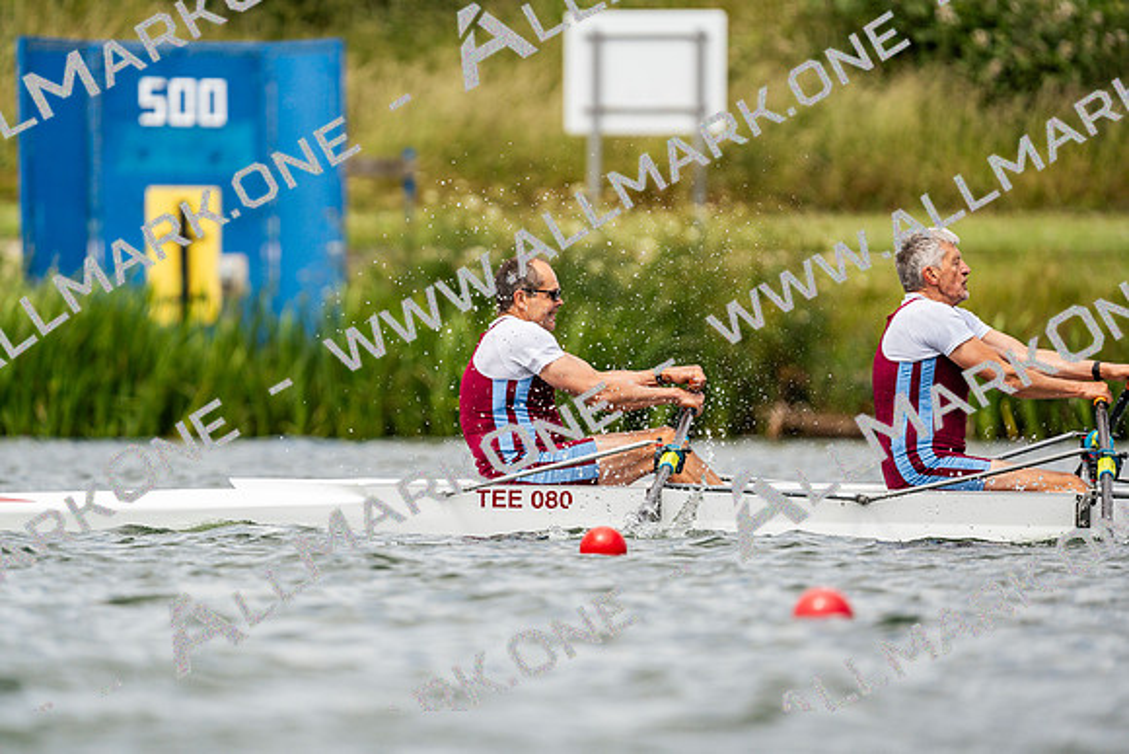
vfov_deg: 2.3
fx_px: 18820
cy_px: 377
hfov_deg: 3.4
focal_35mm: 600
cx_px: 564
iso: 250
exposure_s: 1/2000
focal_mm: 600
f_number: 6.3
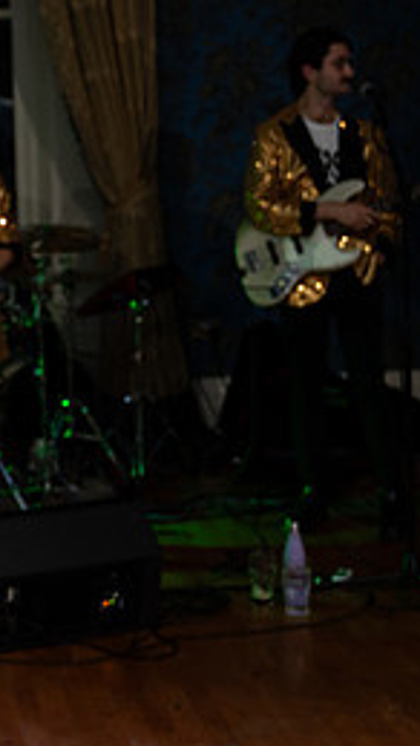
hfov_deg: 13.1
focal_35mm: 89
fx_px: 1759
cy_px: 327
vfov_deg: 23.9
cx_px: -135
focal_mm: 38
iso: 1250
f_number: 2.8
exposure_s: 1/160
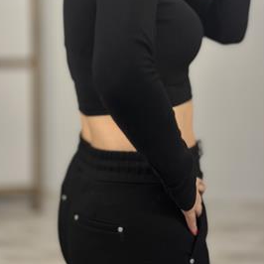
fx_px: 569
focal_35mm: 66
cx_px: 115
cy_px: 82
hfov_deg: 26.1
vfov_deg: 25.9
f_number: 1.78
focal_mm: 6.86
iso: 100
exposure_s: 1/100
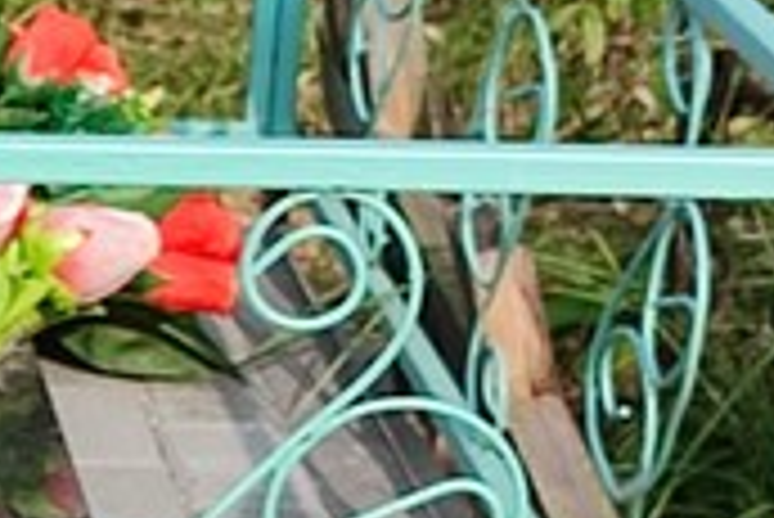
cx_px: -828
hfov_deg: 14.0
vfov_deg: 10.9
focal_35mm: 121
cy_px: 779
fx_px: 2604
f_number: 1.9
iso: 50
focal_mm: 6.04
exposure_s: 1/306
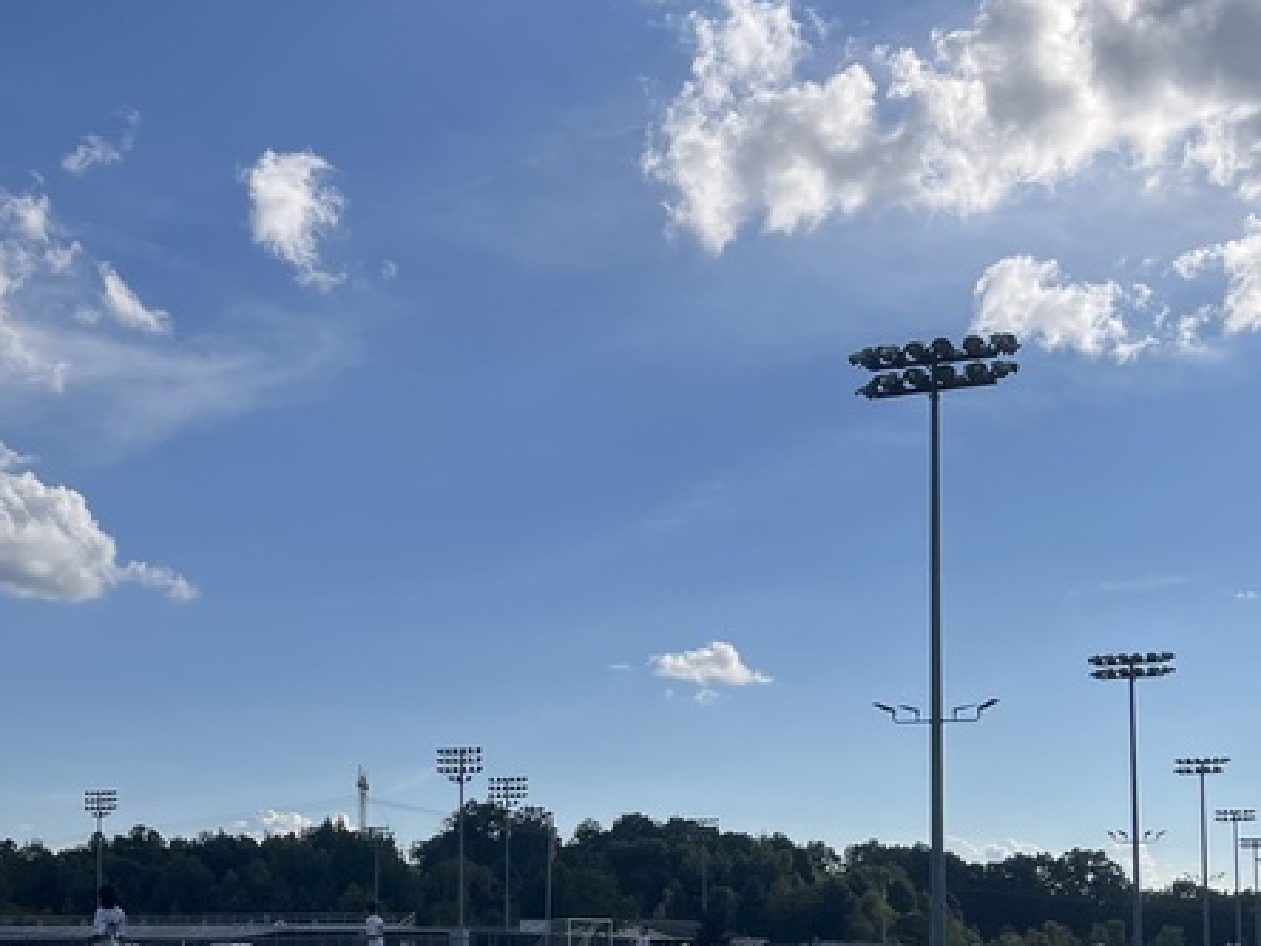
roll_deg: +0.3
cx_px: 324
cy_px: 804
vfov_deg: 23.9
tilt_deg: +2.6
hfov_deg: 31.6
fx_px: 2186
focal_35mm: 60
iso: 50
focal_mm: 5.1
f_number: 1.6
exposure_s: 1/7353
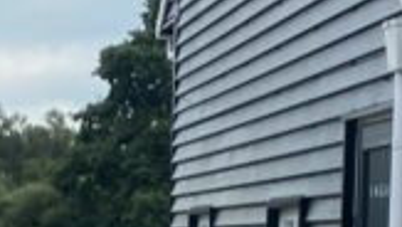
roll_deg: -0.7
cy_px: 572
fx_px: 1899
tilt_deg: -7.3
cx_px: -86
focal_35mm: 178
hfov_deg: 11.8
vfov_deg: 6.5
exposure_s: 1/833
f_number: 1.8
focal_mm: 4.25
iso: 32
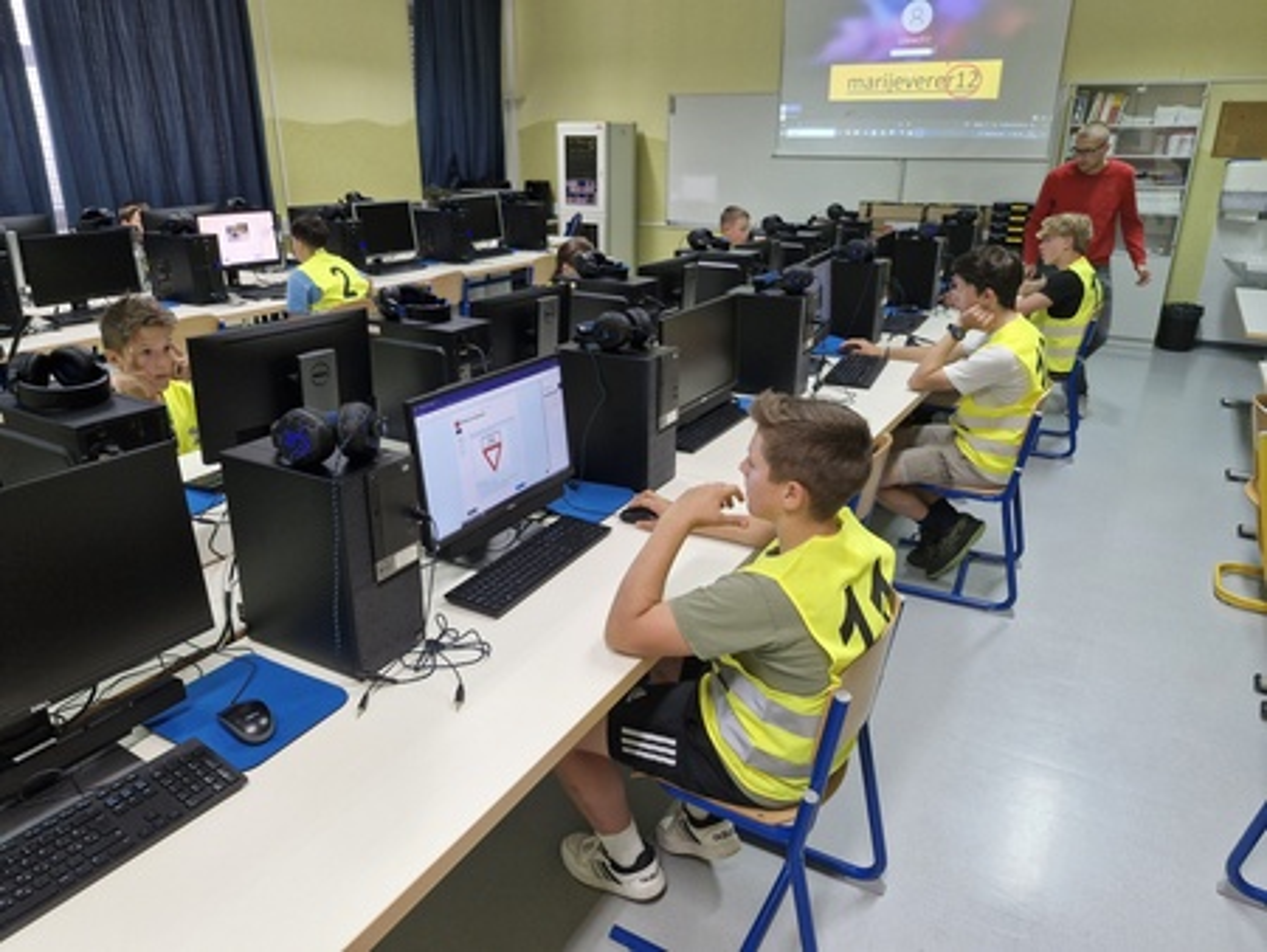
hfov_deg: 73.9
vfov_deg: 58.9
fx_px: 842
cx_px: 634
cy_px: 476
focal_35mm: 23
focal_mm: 5.54
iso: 160
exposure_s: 1/100
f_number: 1.8
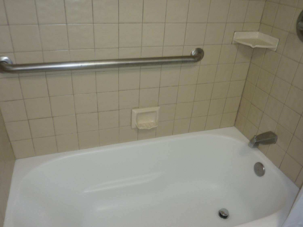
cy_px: 114
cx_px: 152
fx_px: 254
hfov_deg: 61.7
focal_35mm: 29
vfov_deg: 48.2
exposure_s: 1/30
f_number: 3.4
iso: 100
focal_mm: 4.7
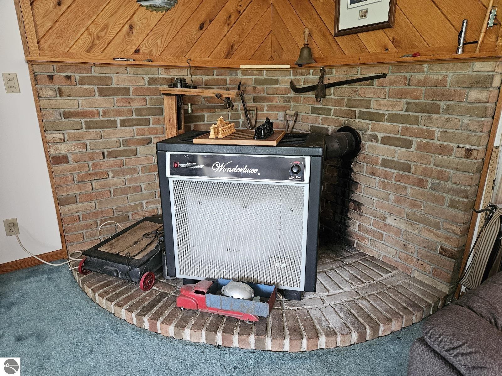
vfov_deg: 58.9
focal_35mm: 23
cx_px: 251
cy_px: 188
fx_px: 334
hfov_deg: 73.9
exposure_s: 1/60.2
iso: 640
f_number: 1.8
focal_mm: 5.4
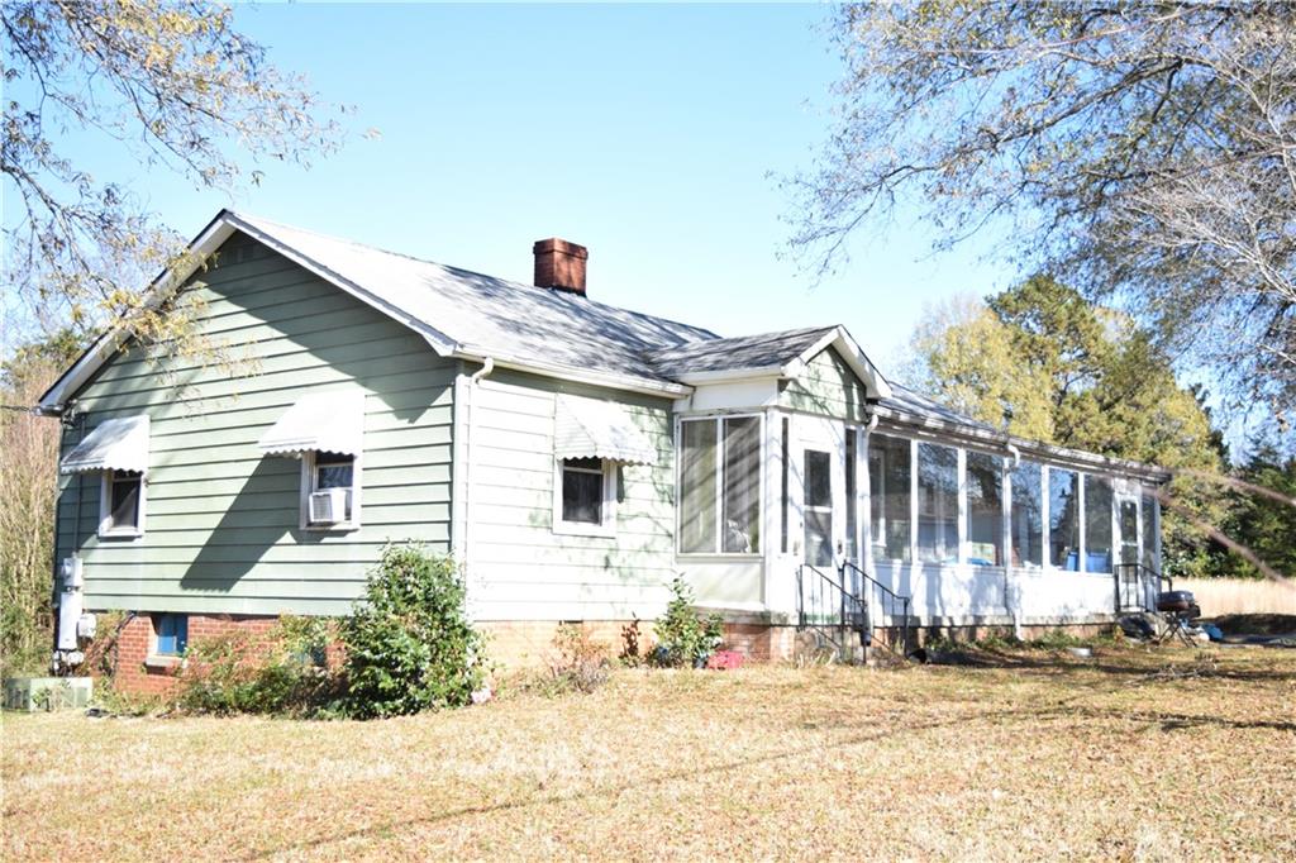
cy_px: 432
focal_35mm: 42
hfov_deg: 46.4
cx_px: 648
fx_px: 1511
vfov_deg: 31.9
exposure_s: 1/4000
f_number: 4.2
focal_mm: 28
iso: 1600
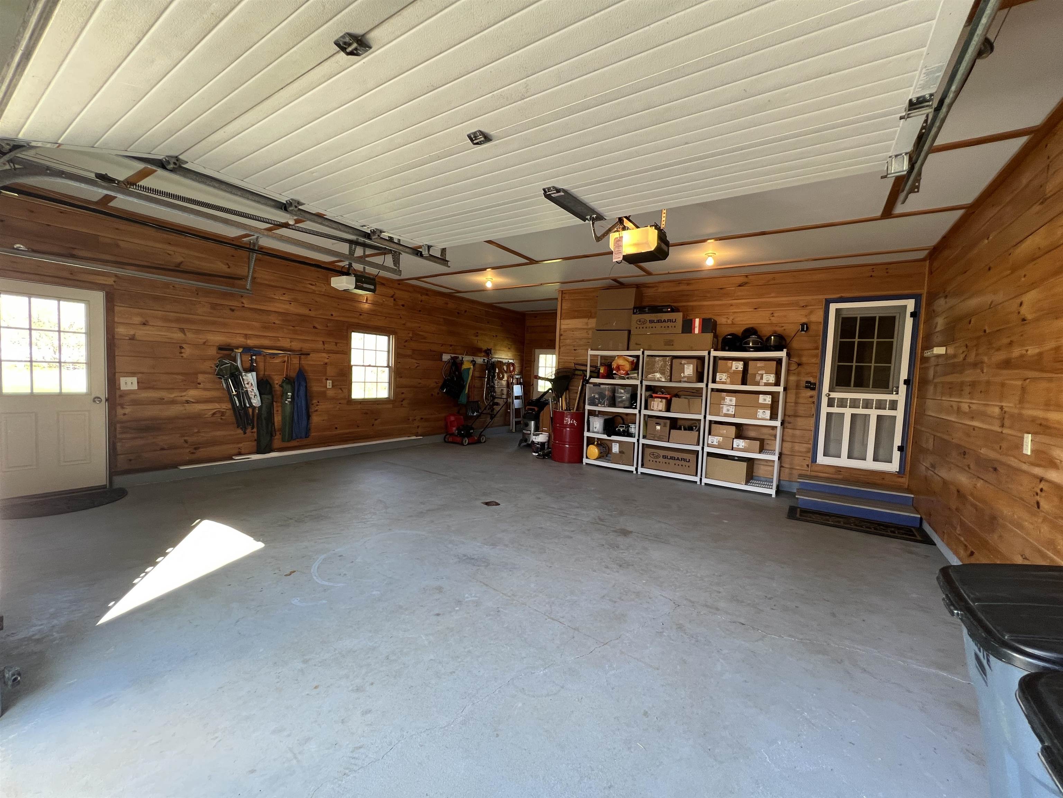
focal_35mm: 13
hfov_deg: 106.2
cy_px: 399
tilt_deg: -3.7
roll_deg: -2.3
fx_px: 399
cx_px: 532
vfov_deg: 89.9
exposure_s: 1/60
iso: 125
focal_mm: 1.57
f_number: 1.8
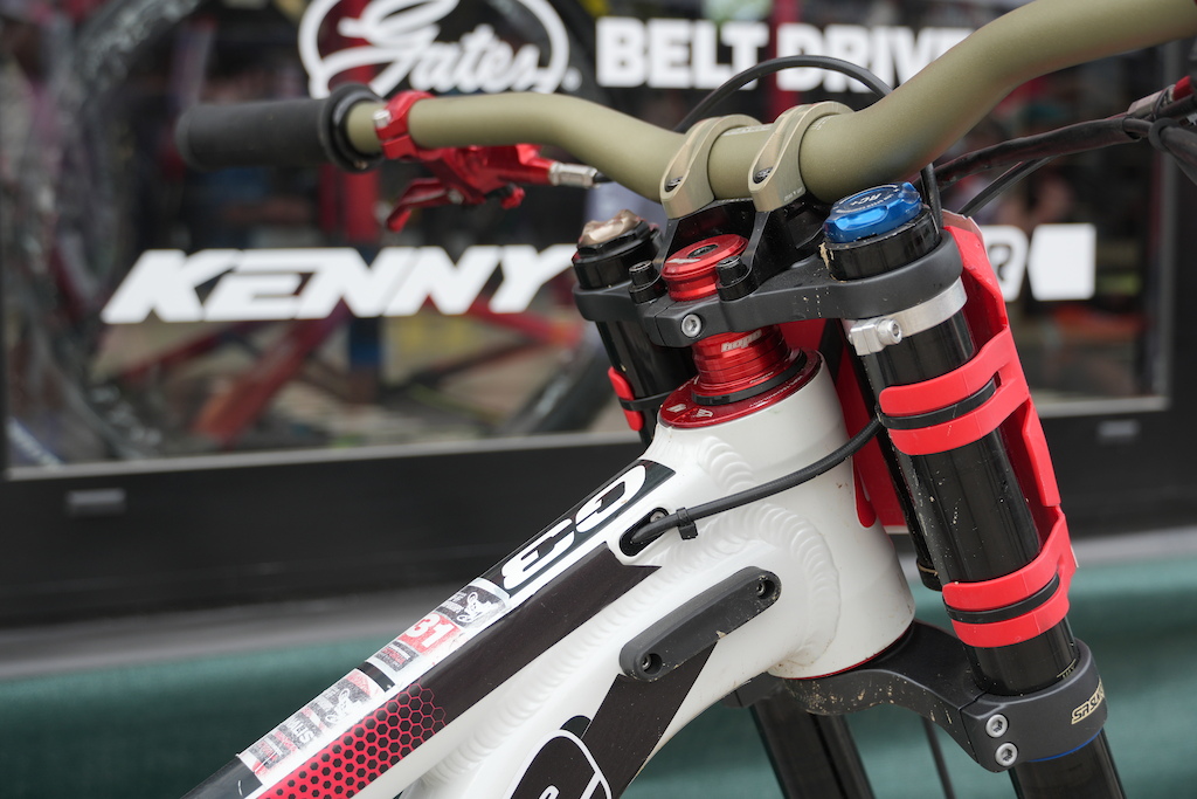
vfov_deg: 25.1
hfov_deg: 36.9
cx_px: 598
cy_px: 400
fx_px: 1796
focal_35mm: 54
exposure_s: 1/160
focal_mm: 36
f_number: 4.5
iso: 125
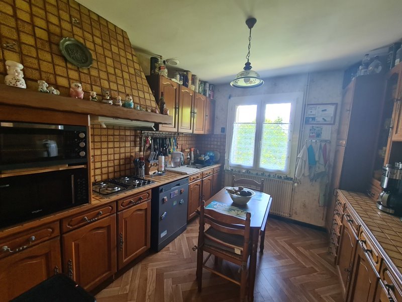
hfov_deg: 106.2
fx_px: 151
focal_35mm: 13
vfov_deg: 89.9
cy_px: 151
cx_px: 201
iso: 160
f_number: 2.2
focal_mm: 2.2
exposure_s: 1/50
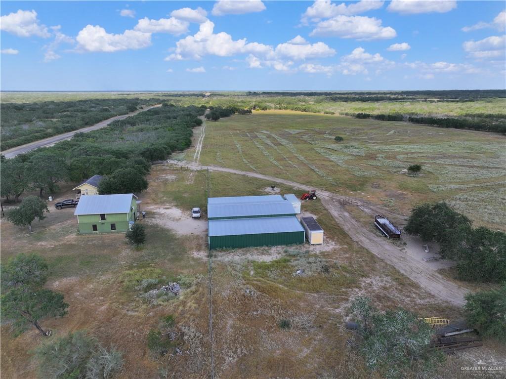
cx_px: 253
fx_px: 351
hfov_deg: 71.6
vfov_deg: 56.8
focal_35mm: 24
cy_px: 190
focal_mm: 12.29
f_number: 2.8
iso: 240
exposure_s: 1/2000
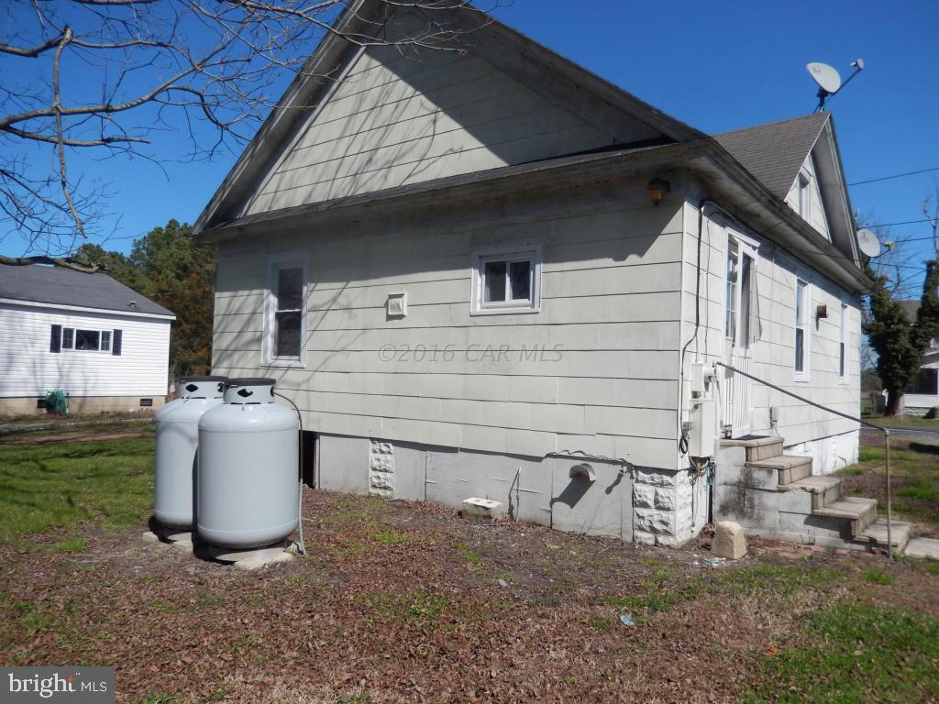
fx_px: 678
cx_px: 470
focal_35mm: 25
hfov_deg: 69.4
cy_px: 352
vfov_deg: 54.9
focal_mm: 4.5
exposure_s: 1/500
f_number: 6.8
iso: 125
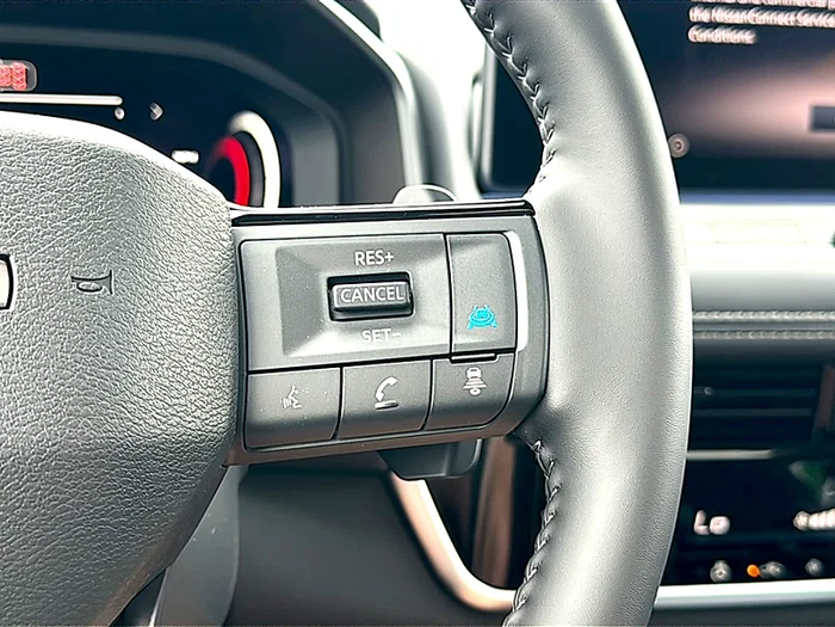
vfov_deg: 35.1
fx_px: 989
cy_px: 314
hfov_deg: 45.8
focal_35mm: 41
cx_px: 418
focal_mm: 6.86
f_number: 1.78
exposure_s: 1/90
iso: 80
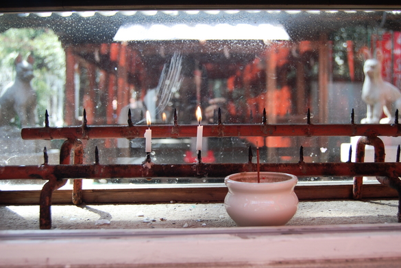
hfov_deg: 48.5
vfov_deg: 33.4
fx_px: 446
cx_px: 204
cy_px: 136
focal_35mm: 40
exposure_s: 1/80
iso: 200
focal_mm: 26
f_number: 4.5
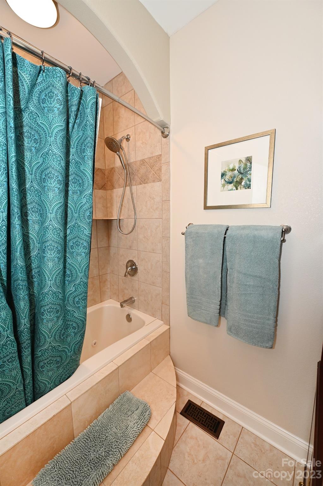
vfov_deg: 104.3
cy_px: 243
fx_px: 189
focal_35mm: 14
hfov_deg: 81.1
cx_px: 162
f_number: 4
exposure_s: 1/60
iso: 1000
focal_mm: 14
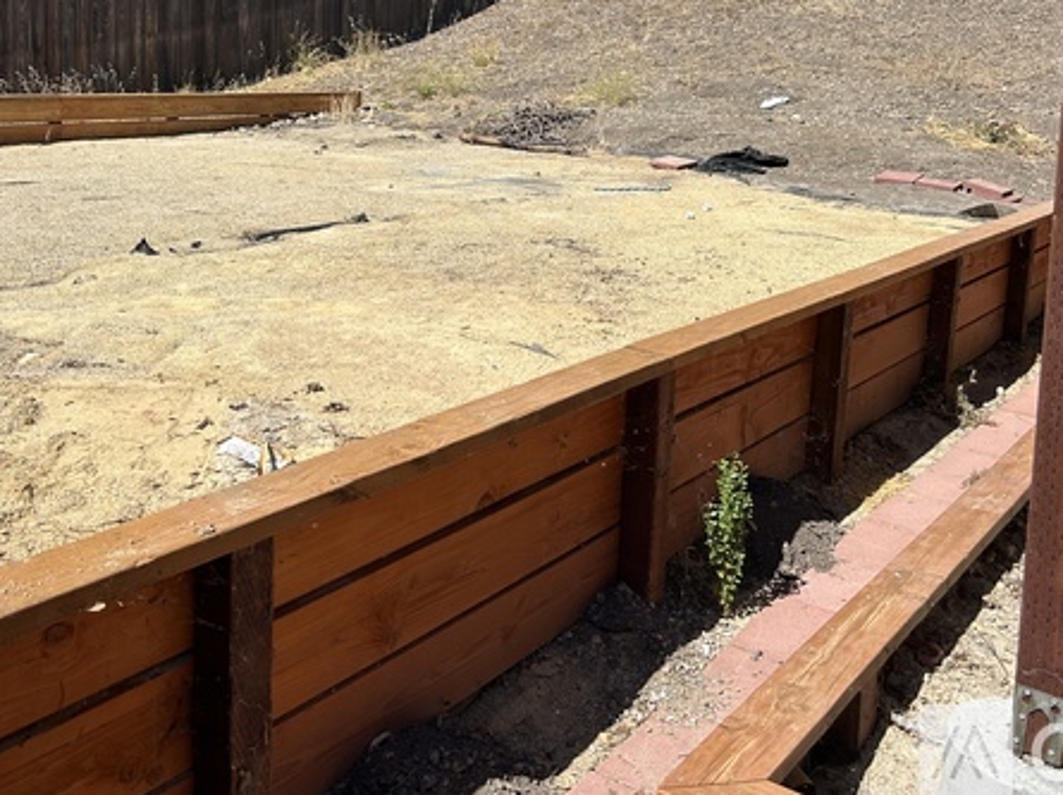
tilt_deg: -6.1
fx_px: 1197
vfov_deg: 36.0
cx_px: 508
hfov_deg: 47.9
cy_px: 203
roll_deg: -1.1
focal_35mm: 39
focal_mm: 5.7
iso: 50
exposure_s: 1/5319
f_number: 1.5
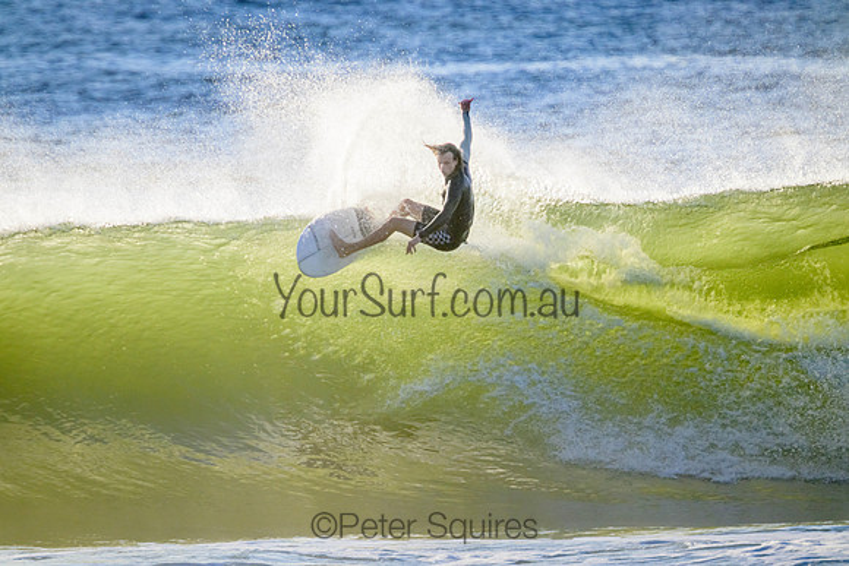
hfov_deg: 2.6
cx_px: 424
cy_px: 283
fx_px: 18870
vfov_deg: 1.7
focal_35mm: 800
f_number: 11
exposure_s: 1/2000
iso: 1400
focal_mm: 800
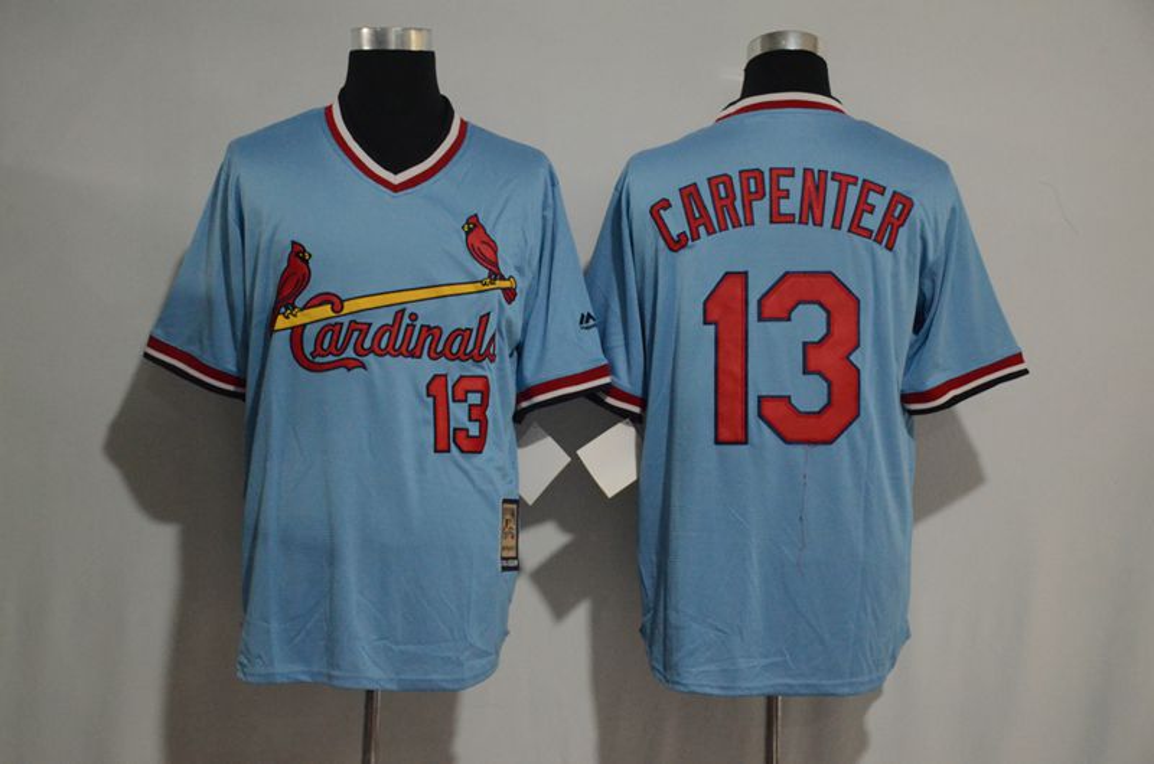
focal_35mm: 63
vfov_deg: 21.5
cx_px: 577
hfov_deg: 32.0
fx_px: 2015
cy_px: 382
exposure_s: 1/100
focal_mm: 42
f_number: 5
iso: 4000
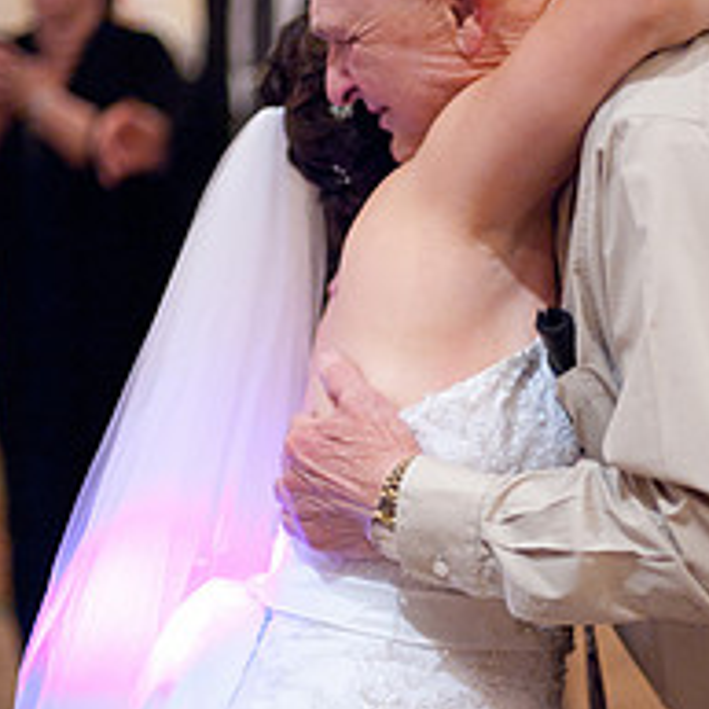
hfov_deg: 17.6
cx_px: 413
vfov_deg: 17.6
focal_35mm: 99
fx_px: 2294
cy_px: 342
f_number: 1.4
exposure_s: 1/60
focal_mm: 50
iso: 4000
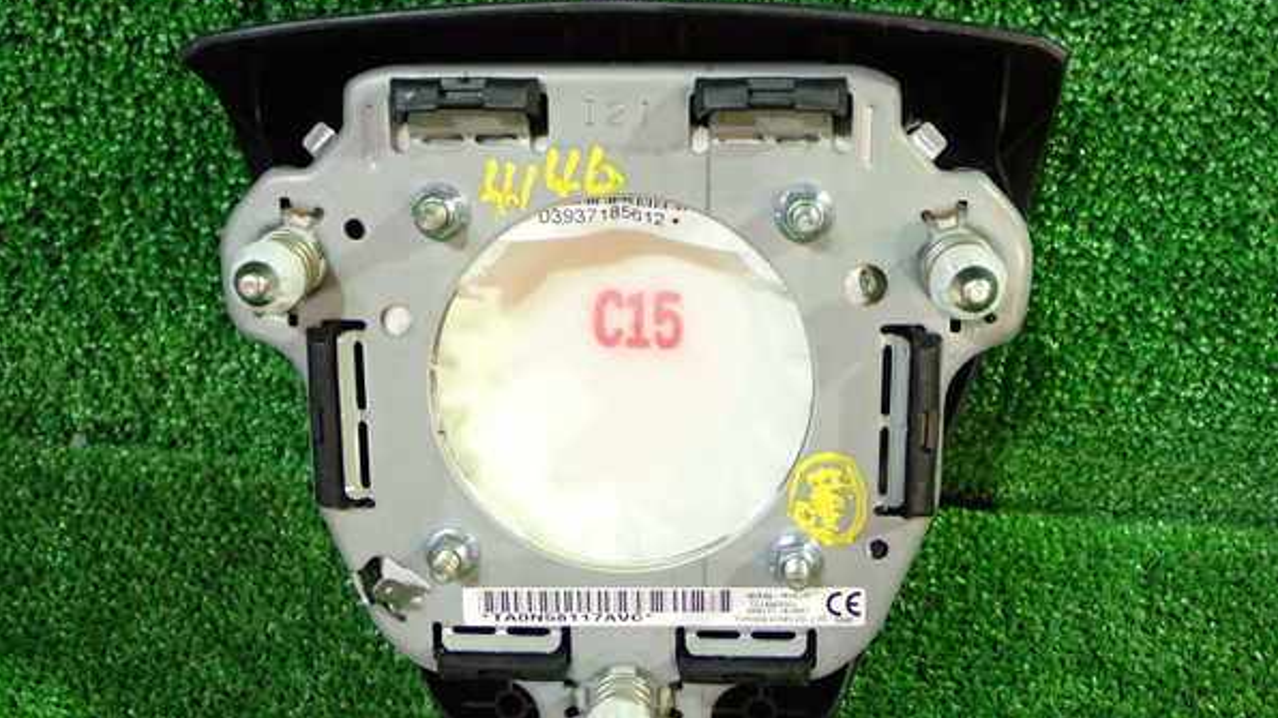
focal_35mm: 45
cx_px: 641
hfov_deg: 45.5
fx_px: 1525
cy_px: 416
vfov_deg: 26.5
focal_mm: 7.31
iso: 800
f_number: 2.8
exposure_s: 1/30
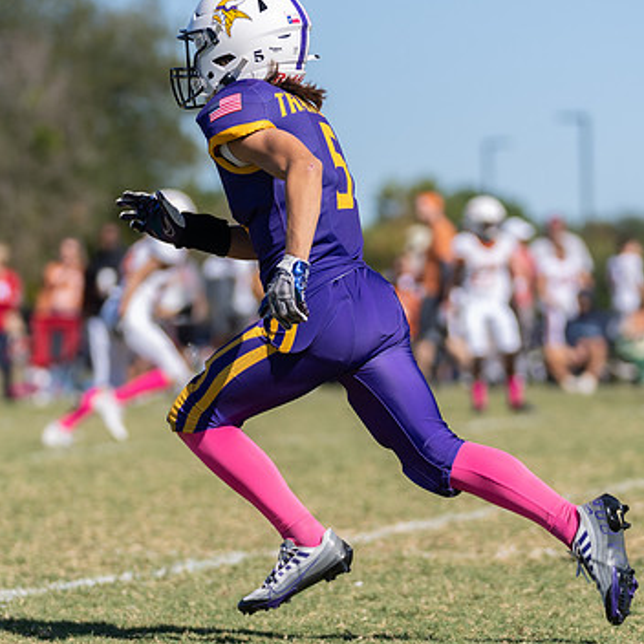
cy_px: 331
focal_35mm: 268
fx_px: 5641
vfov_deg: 6.5
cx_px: 331
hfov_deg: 6.5
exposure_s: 1/2000
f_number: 2.8
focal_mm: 132
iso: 100
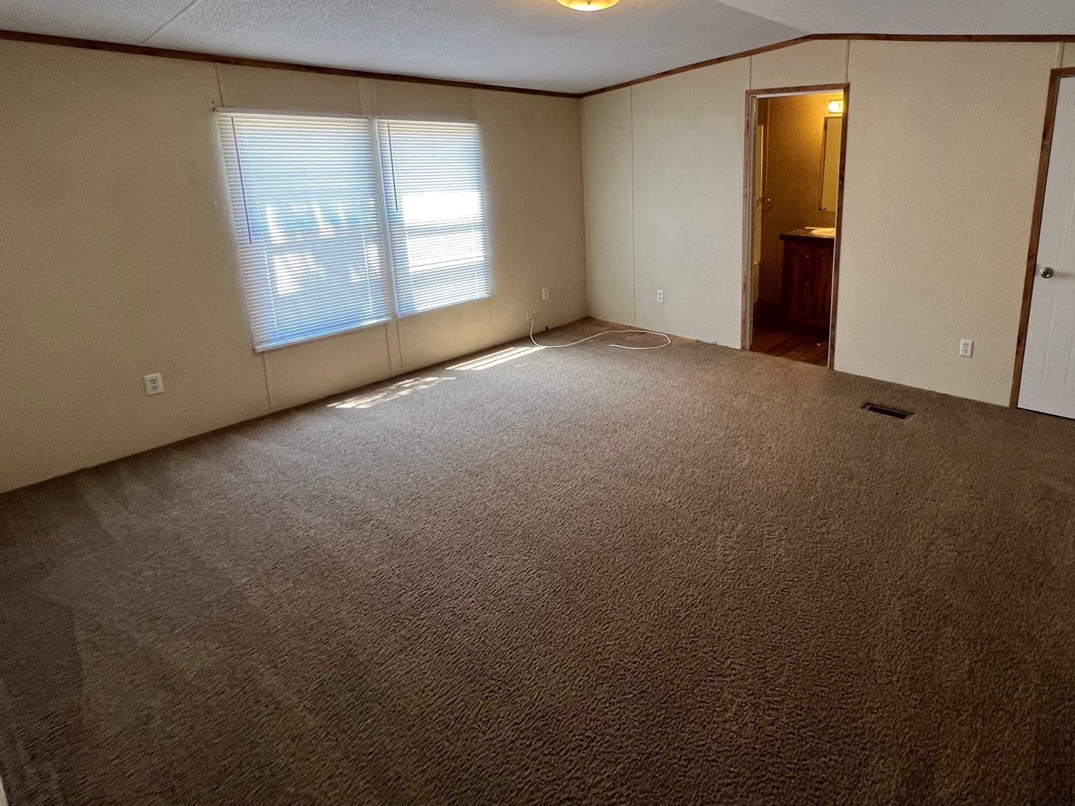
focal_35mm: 18
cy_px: 292
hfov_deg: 86.0
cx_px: 675
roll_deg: -0.2
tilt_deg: -10.7
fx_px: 559
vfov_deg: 70.2
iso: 200
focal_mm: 1.57
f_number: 1.8
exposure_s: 1/120
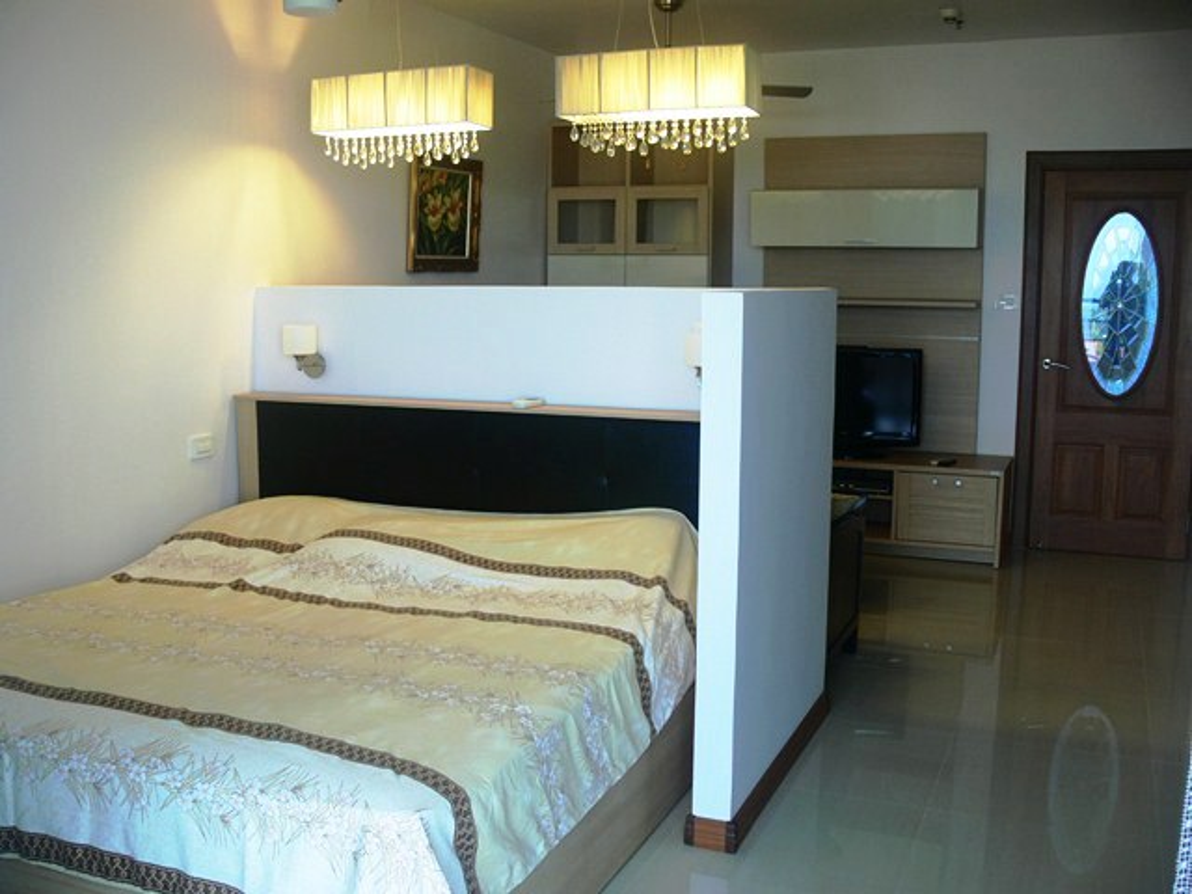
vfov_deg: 40.7
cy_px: 447
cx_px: 596
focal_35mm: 35
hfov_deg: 52.6
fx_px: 1205
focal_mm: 7.4
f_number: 2.8
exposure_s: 1/40
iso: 80
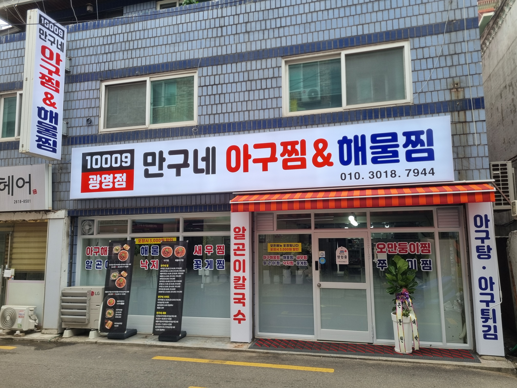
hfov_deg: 67.3
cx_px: 258
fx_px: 388
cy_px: 194
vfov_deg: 53.1
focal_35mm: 26
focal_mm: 5.4
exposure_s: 1/465
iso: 50
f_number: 1.8
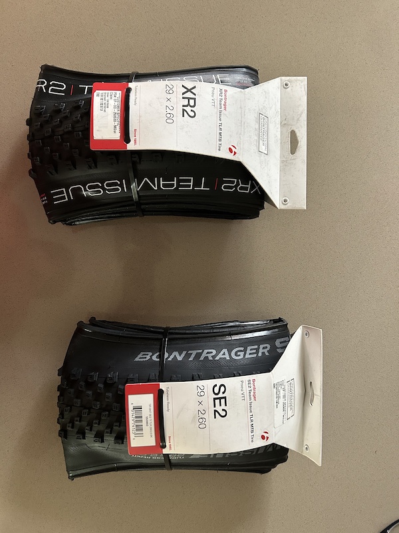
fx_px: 400
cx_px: 200
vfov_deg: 67.3
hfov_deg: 53.1
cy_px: 266
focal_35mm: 26
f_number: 1.5
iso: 400
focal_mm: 5.7
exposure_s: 1/40
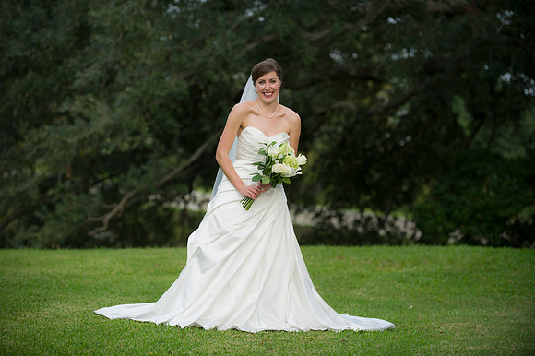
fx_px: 1723
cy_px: 178
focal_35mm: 116
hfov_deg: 17.7
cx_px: 268
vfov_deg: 11.8
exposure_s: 1/1000
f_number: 2.8
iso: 320
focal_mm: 116
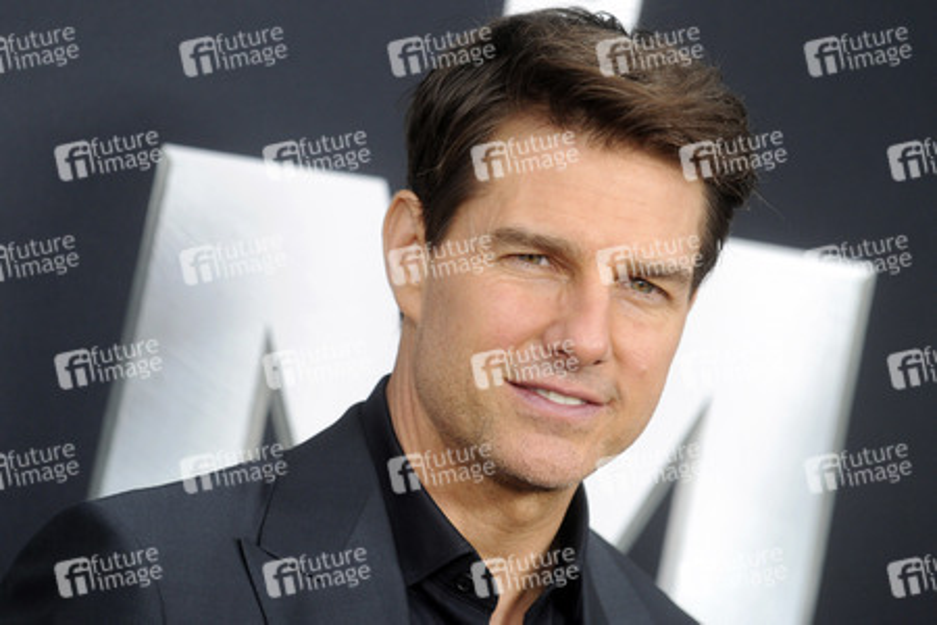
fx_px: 5205
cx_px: 468
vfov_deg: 6.9
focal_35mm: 200
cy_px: 312
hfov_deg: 10.3
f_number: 4
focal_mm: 200
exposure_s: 1/400
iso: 1600
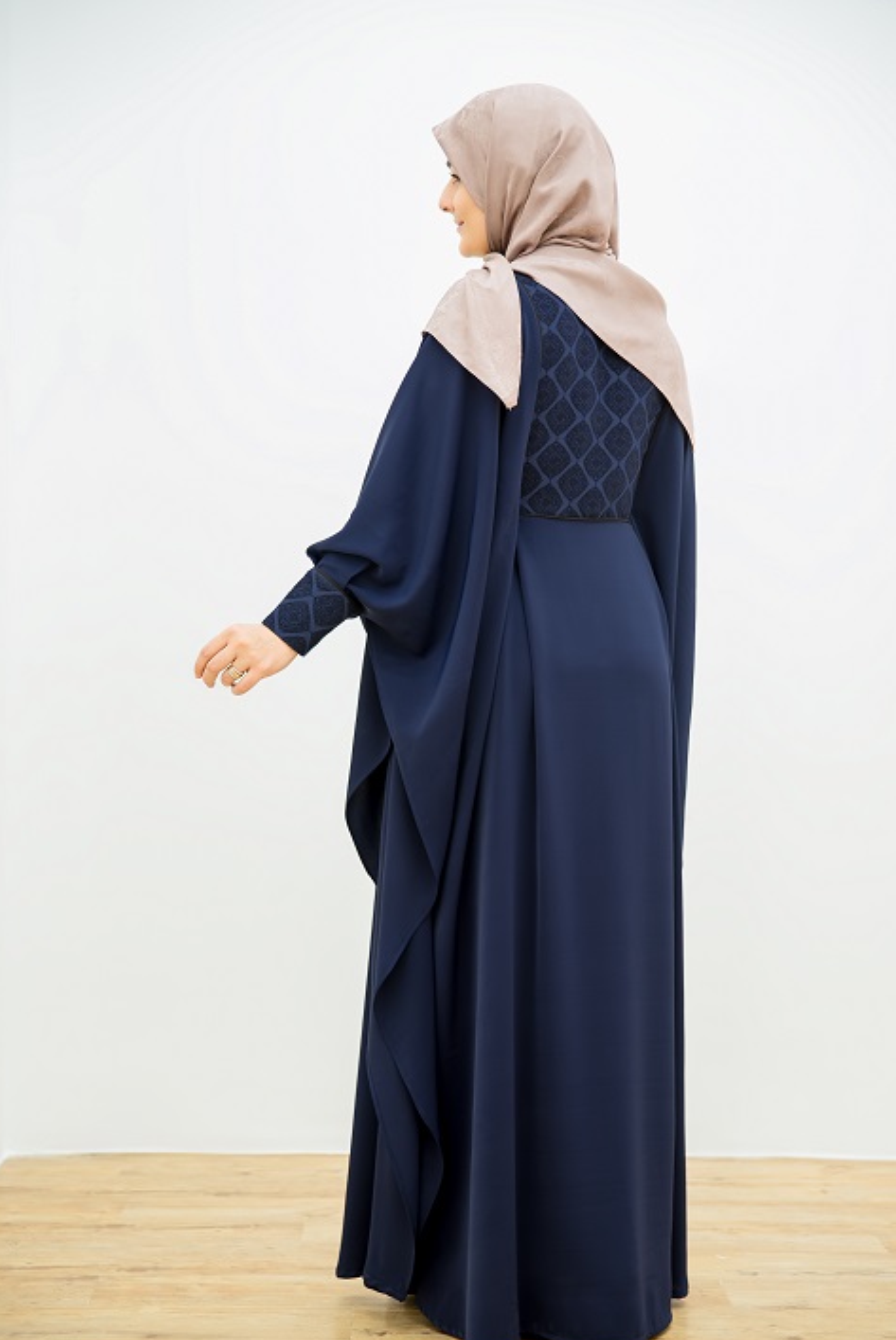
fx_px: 2421
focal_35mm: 65
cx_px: 475
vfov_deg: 30.9
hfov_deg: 21.0
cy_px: 692
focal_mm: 60
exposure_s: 1/100
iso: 100
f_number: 2.8
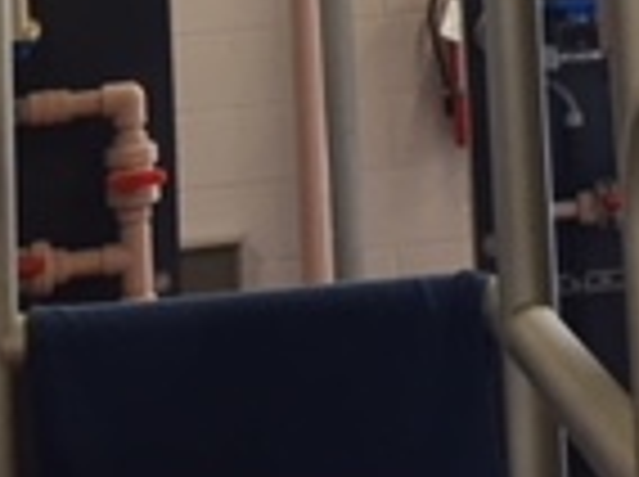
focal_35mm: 131
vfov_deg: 10.2
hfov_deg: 14.8
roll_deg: +3.1
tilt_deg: +8.9
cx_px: 630
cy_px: -549
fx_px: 2414
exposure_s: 1/30
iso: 50
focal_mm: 4.15
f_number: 2.2
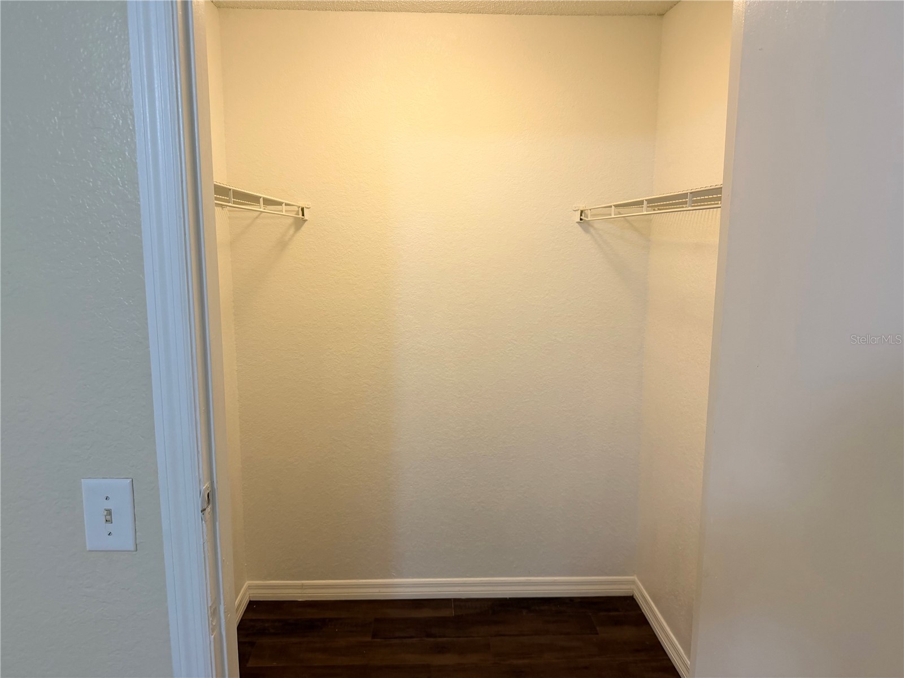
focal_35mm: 24
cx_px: 452
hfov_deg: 71.6
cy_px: 339
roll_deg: -0.8
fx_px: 627
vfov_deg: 56.8
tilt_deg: -9.4
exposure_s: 1/60
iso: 250
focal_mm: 6.76
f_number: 1.78
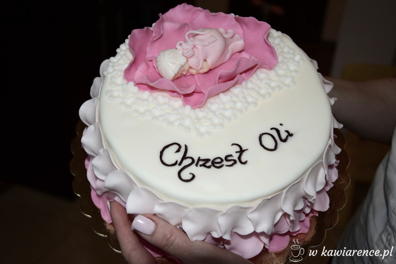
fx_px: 495
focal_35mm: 45
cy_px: 132
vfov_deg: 29.9
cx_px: 198
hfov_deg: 43.6
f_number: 4.5
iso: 500
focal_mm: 30
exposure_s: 1/80
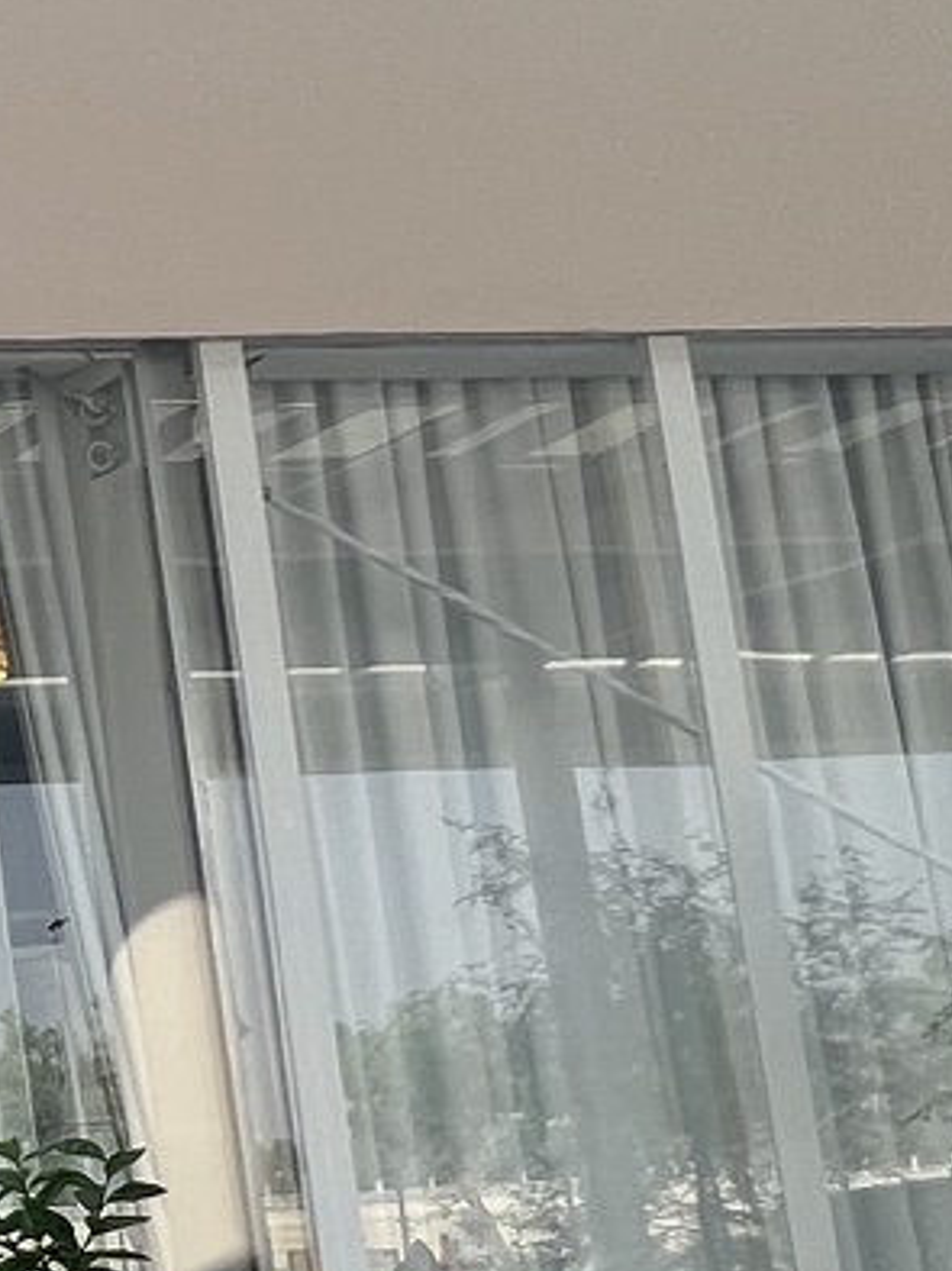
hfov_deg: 15.7
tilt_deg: +9.8
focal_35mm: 66
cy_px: 855
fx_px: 2423
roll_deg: +2.3
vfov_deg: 29.2
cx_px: -1129
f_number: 1.8
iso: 32
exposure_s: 1/377
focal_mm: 1.57
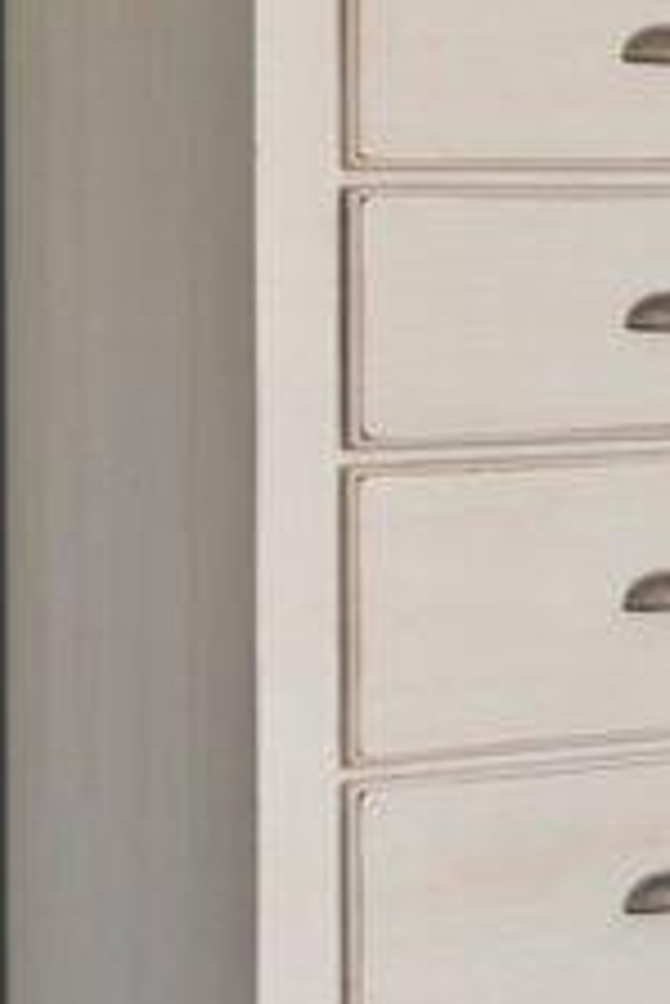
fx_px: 4097
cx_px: 2550
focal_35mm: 147
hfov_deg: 7.2
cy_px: 146
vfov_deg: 13.9
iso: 100
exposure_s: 1/15
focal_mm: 16
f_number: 4
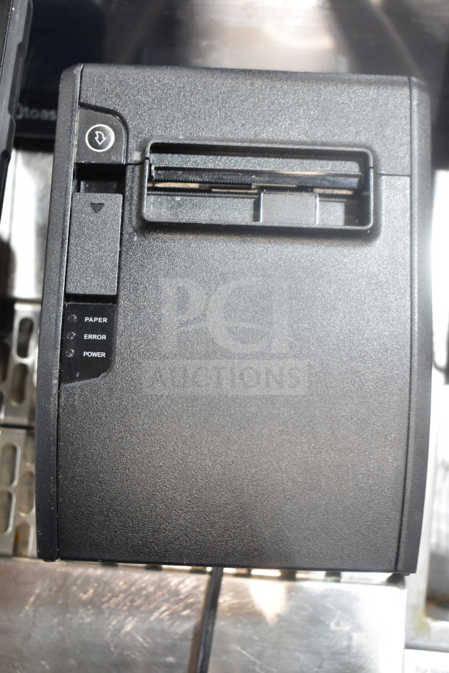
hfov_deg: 33.0
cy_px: 336
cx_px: 224
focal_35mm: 40
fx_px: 758
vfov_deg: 47.9
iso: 800
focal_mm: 27
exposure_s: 1/40
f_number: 4
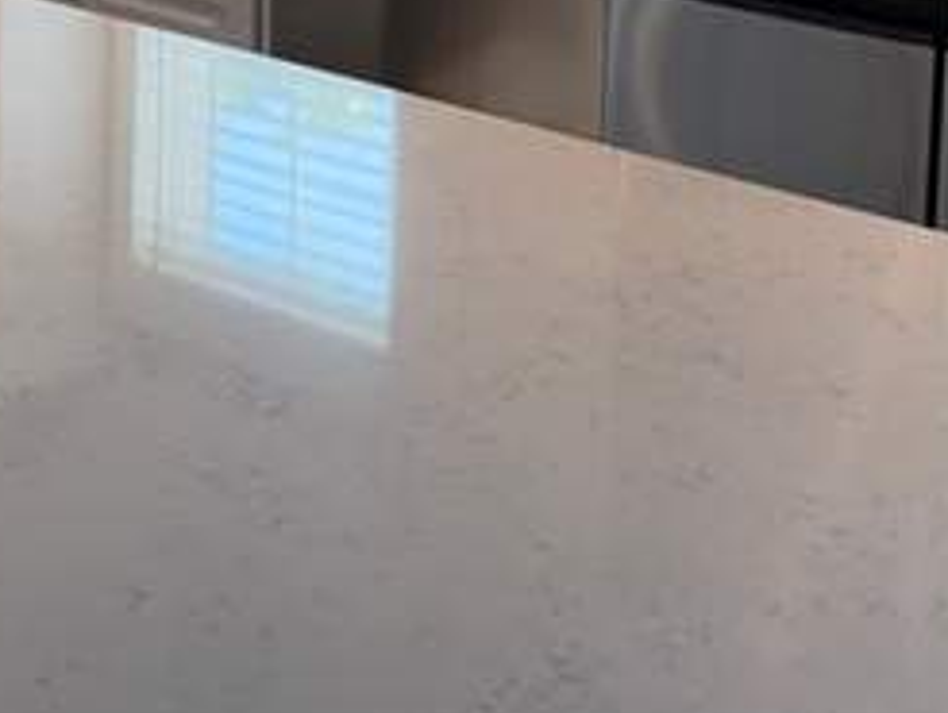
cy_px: -416
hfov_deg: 24.2
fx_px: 2138
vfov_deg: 16.8
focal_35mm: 78
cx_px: 66
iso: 100
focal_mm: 6.76
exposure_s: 1/227
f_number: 1.78
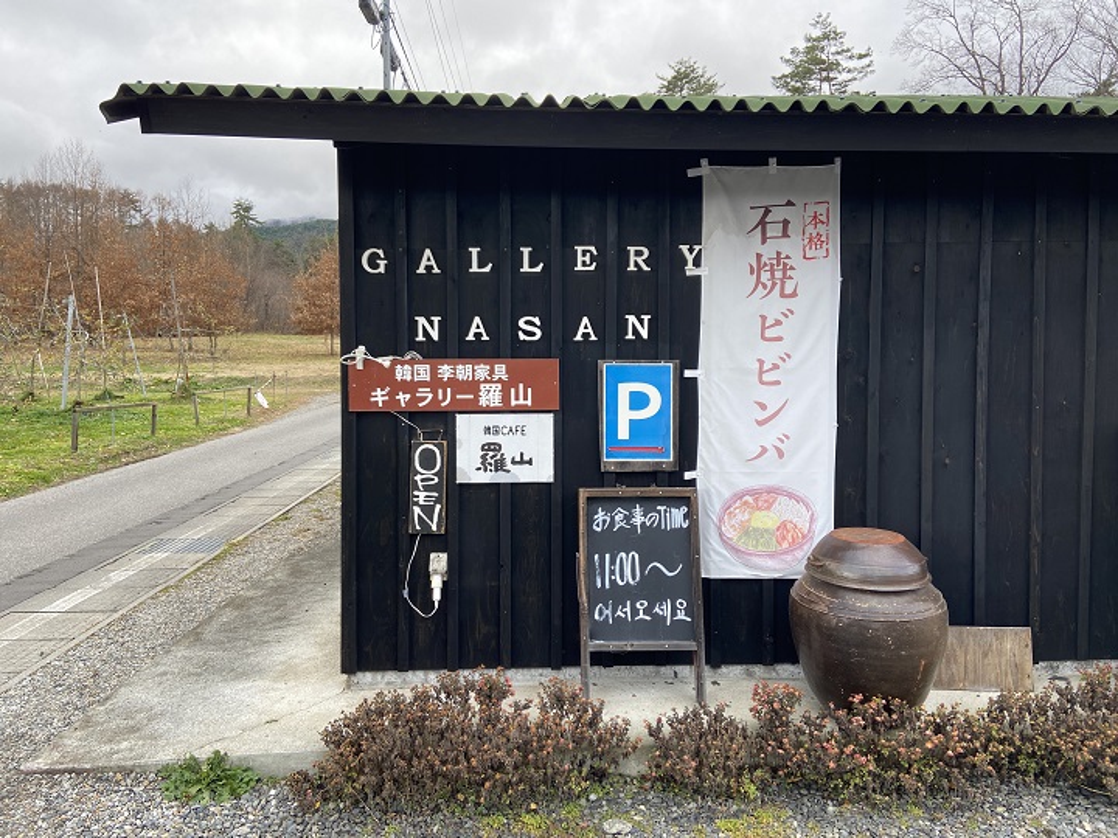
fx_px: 840
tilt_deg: -3.7
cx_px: 559
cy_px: 419
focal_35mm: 26
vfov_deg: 53.1
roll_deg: +1.0
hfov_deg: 67.3
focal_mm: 4.25
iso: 32
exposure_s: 1/256
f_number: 1.8
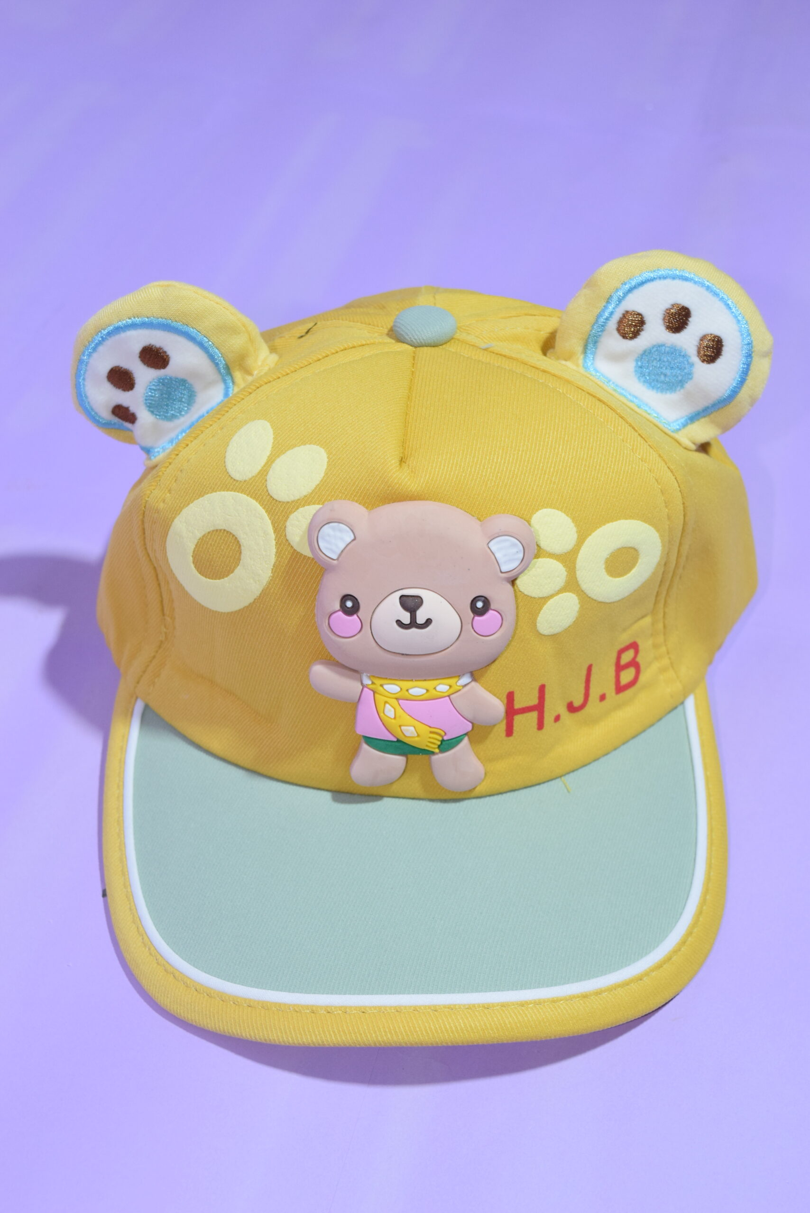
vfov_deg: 43.6
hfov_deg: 29.9
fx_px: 1518
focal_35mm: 45
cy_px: 606
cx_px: 405
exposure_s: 1/100
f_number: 8
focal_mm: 30
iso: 800
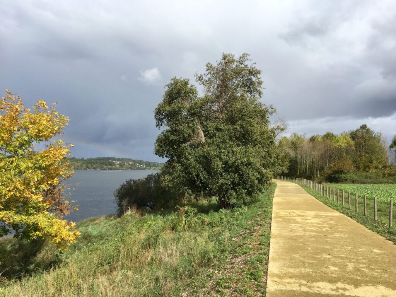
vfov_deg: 48.2
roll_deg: -1.2
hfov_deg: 61.7
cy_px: 148
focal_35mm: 29
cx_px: 198
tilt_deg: +4.4
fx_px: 332
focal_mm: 4.15
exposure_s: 1/2262
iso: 25
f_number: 2.2
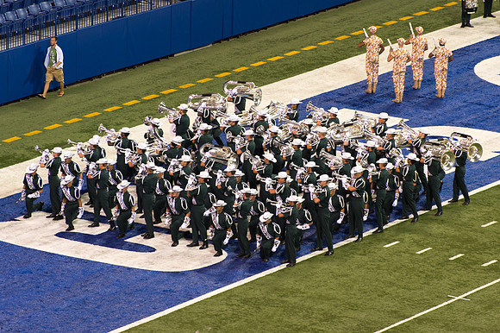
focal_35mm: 274
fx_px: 3807
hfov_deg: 7.5
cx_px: 277
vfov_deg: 5.0
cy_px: 142
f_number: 5.3
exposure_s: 1/320
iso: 900
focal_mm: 220
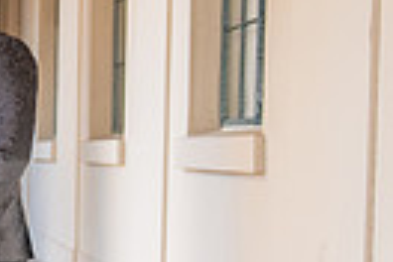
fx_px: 1681
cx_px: -226
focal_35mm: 154
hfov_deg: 12.6
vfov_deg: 8.9
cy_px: 231
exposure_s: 1/160
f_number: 2.8
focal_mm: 35
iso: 800
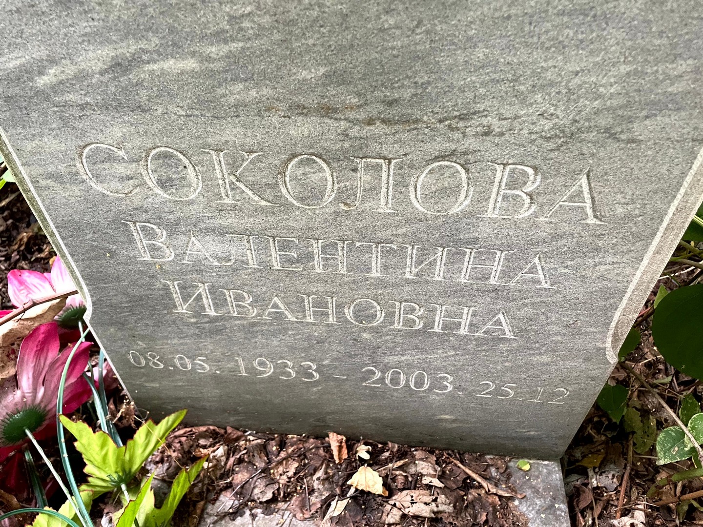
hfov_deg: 67.3
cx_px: 352
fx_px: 528
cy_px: 264
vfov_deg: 53.1
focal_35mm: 26
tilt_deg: -45.5
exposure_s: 1/60
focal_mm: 4.2
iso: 250
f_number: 1.6
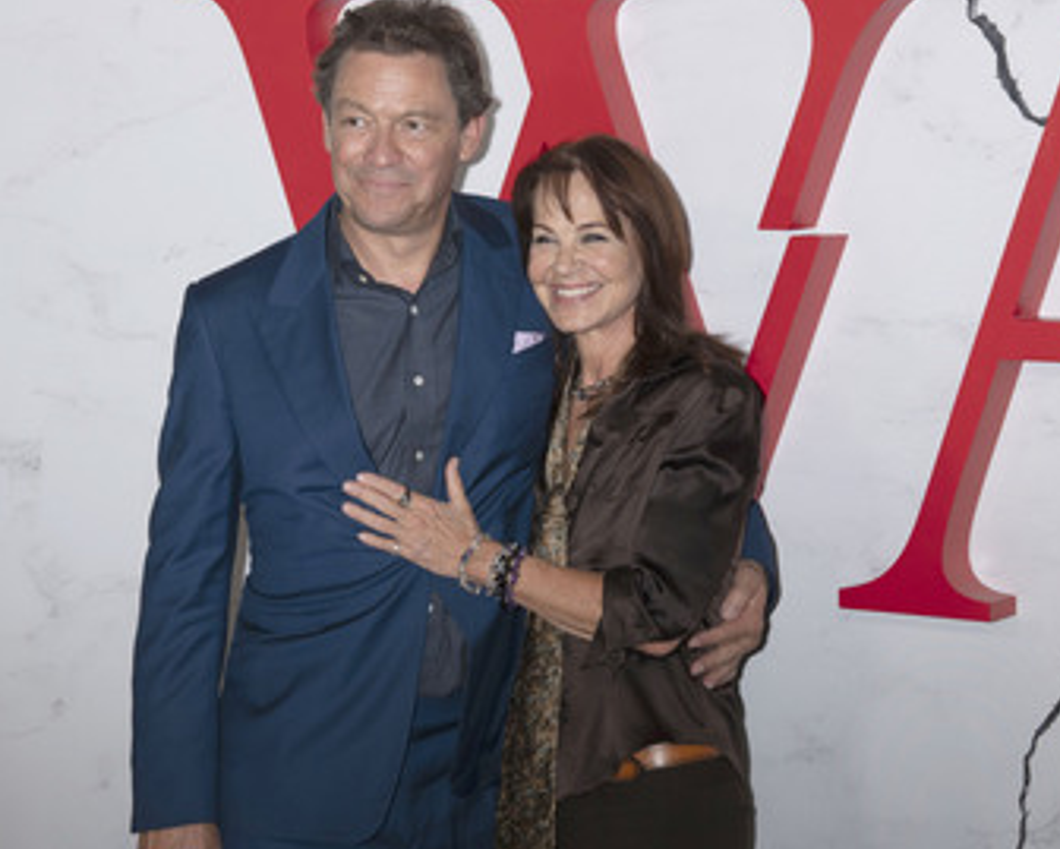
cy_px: 413
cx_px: 405
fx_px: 2605
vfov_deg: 18.5
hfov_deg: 23.0
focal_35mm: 83
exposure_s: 1/200
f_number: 6.3
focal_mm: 66
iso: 640
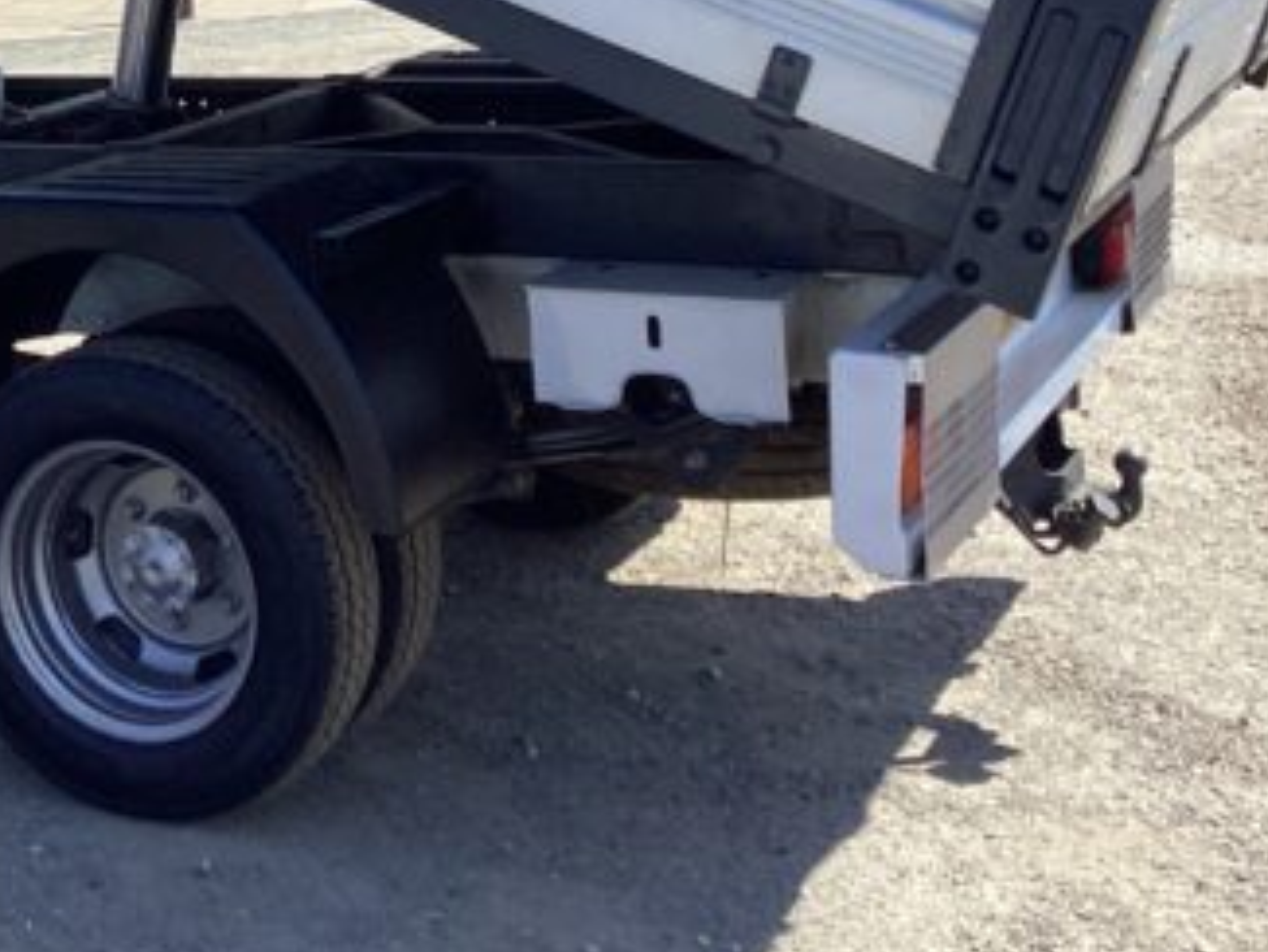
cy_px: -174
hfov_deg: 24.3
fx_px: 2785
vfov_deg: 18.4
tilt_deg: -0.9
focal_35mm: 76
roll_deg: +2.3
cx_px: -59
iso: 25
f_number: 2.4
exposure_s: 1/970
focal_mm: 3.3
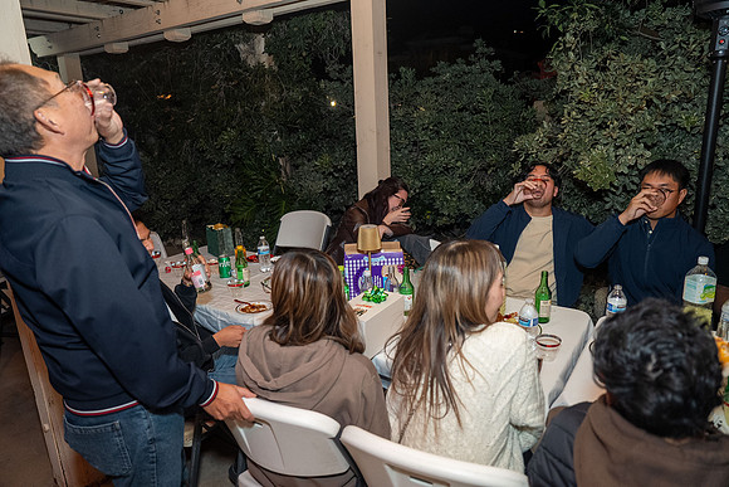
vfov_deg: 53.2
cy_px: 244
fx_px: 486
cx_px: 364
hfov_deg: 73.7
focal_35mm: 24
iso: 1250
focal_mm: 24
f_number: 2.8
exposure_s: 1/100
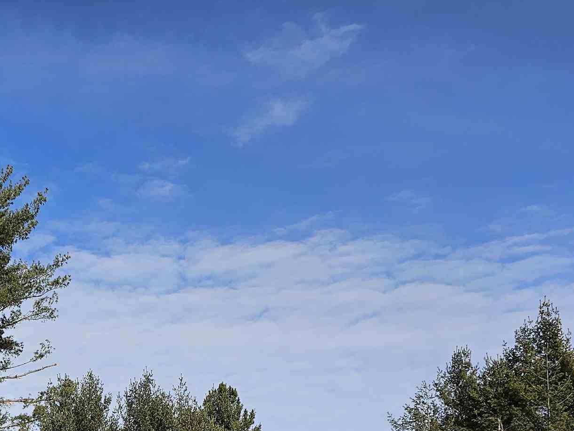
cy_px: 497
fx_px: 962
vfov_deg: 23.4
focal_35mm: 58
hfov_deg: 30.2
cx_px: -38
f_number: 1.7
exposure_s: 1/989
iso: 10
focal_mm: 6.3
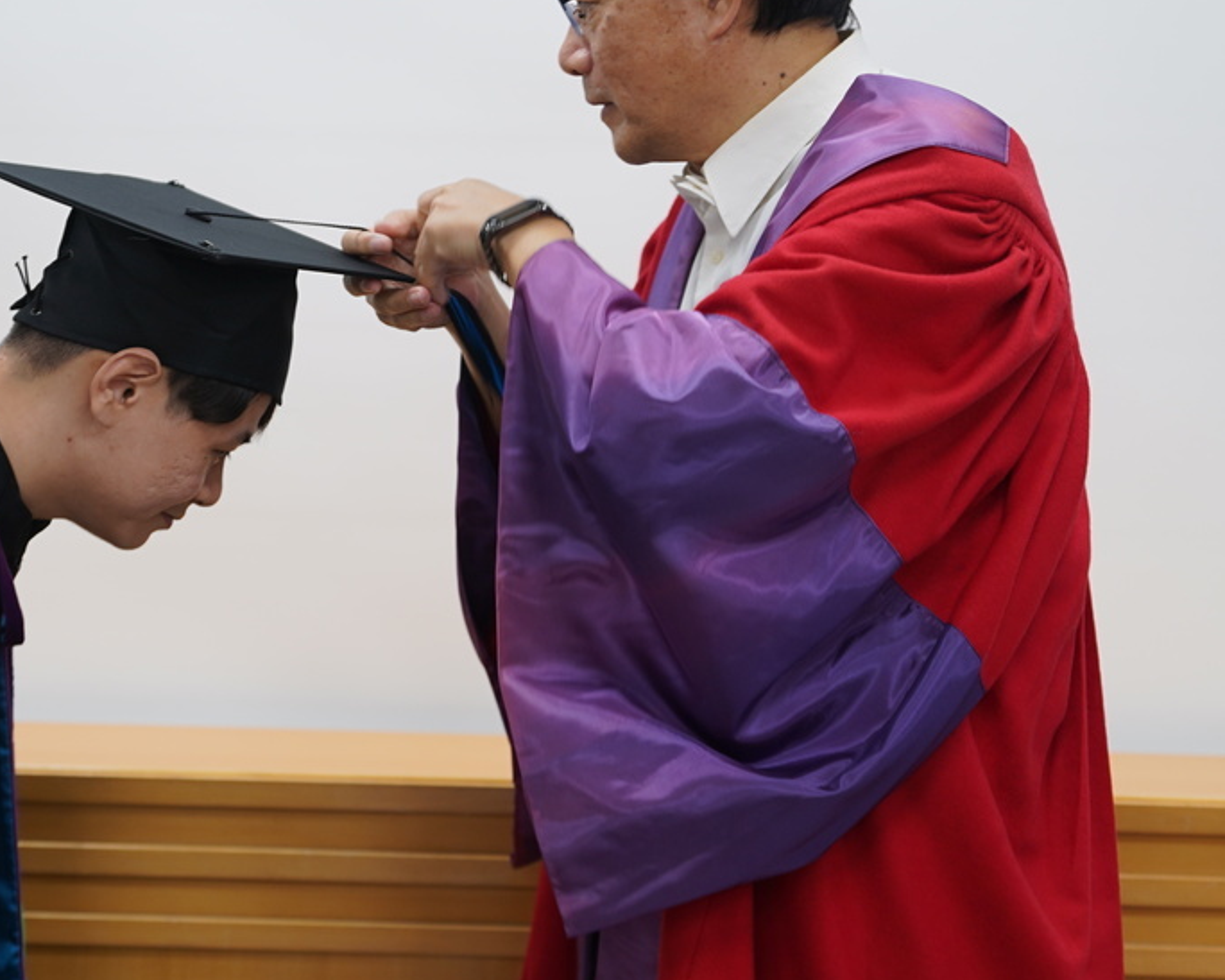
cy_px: 513
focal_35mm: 112
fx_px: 4060
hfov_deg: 17.1
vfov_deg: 13.8
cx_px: 405
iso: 200
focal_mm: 51
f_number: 2.8
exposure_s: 1/60
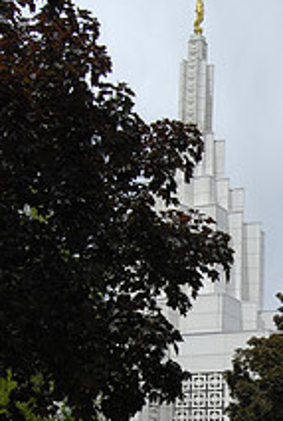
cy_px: 484
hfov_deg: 13.7
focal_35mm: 98
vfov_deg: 19.7
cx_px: 327
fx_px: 1150
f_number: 10
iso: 400
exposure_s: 1/800
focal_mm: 24
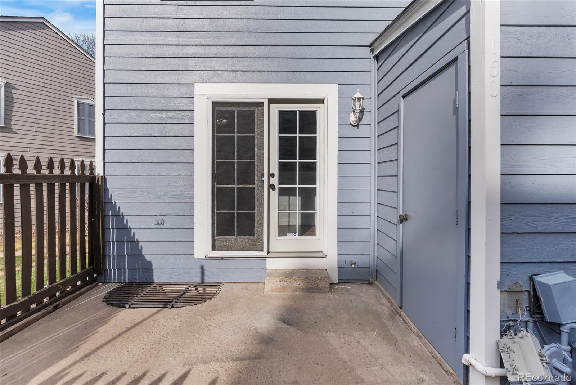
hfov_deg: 96.7
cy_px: 192
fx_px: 256
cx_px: 288
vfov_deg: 73.8
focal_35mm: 16
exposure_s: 1/125
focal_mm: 16
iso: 200
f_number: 8
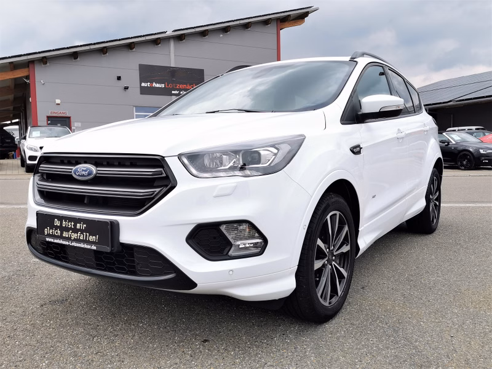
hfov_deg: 58.4
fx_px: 441
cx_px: 246
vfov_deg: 45.4
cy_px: 184
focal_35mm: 31
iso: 50
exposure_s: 1/1473
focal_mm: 5.58
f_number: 1.8
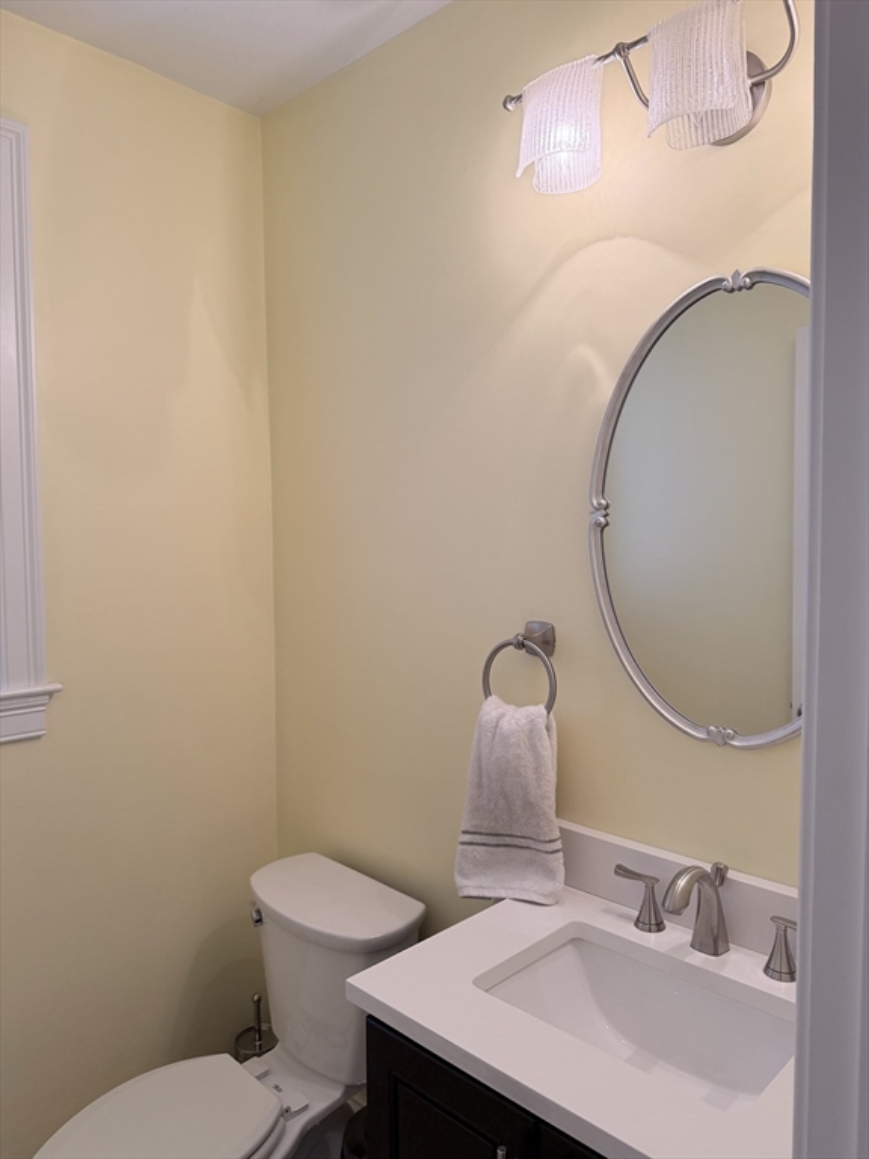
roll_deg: +0.0
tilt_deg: -3.1
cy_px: 580
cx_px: 434
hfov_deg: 56.8
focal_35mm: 24
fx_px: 803
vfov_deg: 71.6
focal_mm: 6.76
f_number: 1.78
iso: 125
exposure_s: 1/212
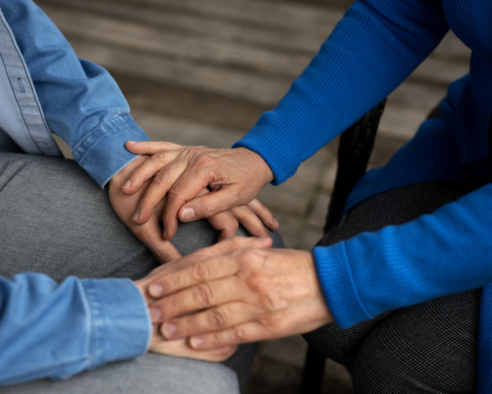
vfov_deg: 22.8
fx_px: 976
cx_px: 212
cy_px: 199
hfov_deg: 28.3
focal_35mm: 67
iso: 800
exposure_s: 1/400
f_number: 2.8
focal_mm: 59
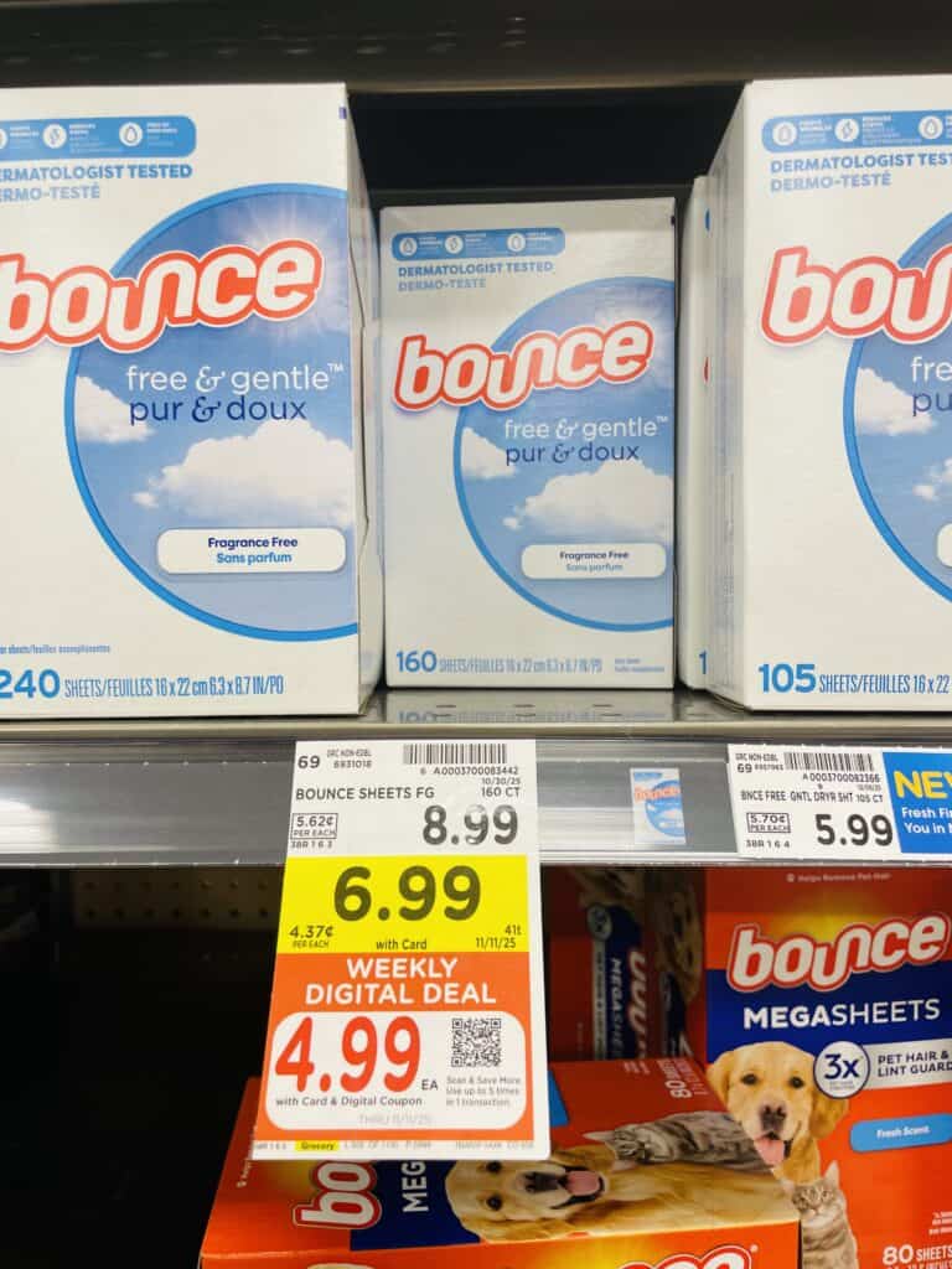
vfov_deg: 67.3
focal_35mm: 26
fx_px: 953
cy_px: 634
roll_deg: +0.6
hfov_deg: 53.1
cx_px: 476
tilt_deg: -2.1
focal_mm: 4.2
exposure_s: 1/62
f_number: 1.6
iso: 50
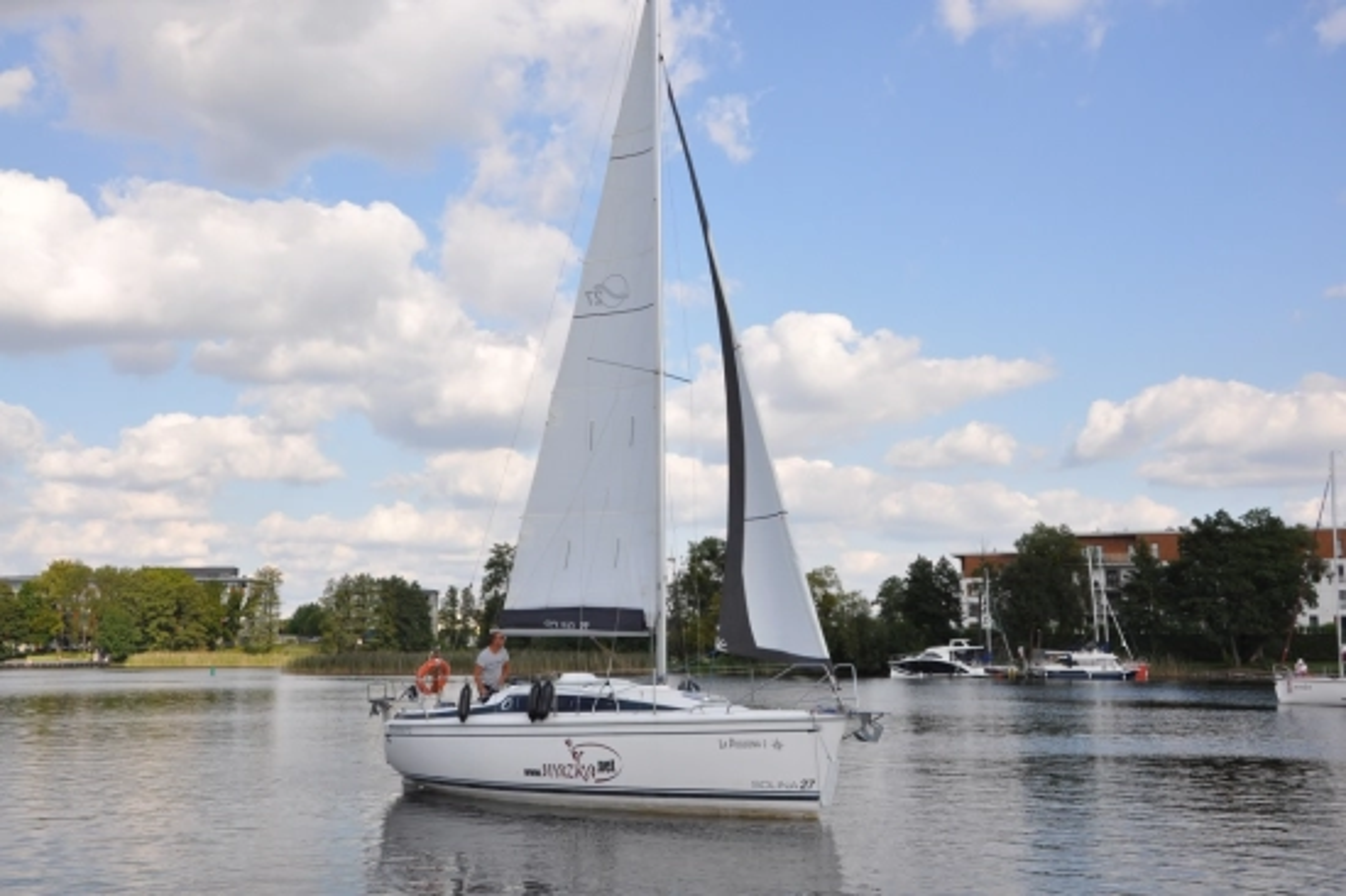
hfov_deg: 49.6
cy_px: 448
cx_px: 673
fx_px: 1457
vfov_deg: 34.2
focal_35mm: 39
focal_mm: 26
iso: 200
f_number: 9
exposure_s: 1/320
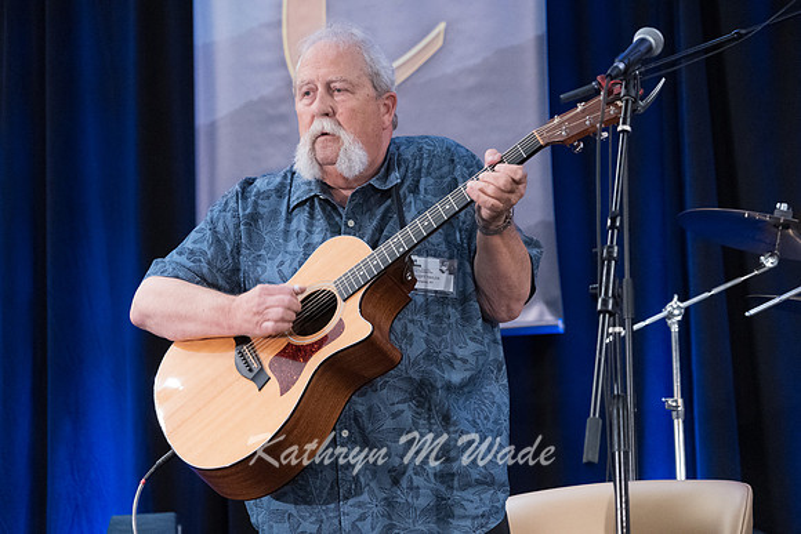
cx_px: 400
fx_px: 3205
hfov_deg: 14.2
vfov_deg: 9.5
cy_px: 267
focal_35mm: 144
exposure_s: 1/250
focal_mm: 144
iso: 12800
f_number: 6.3
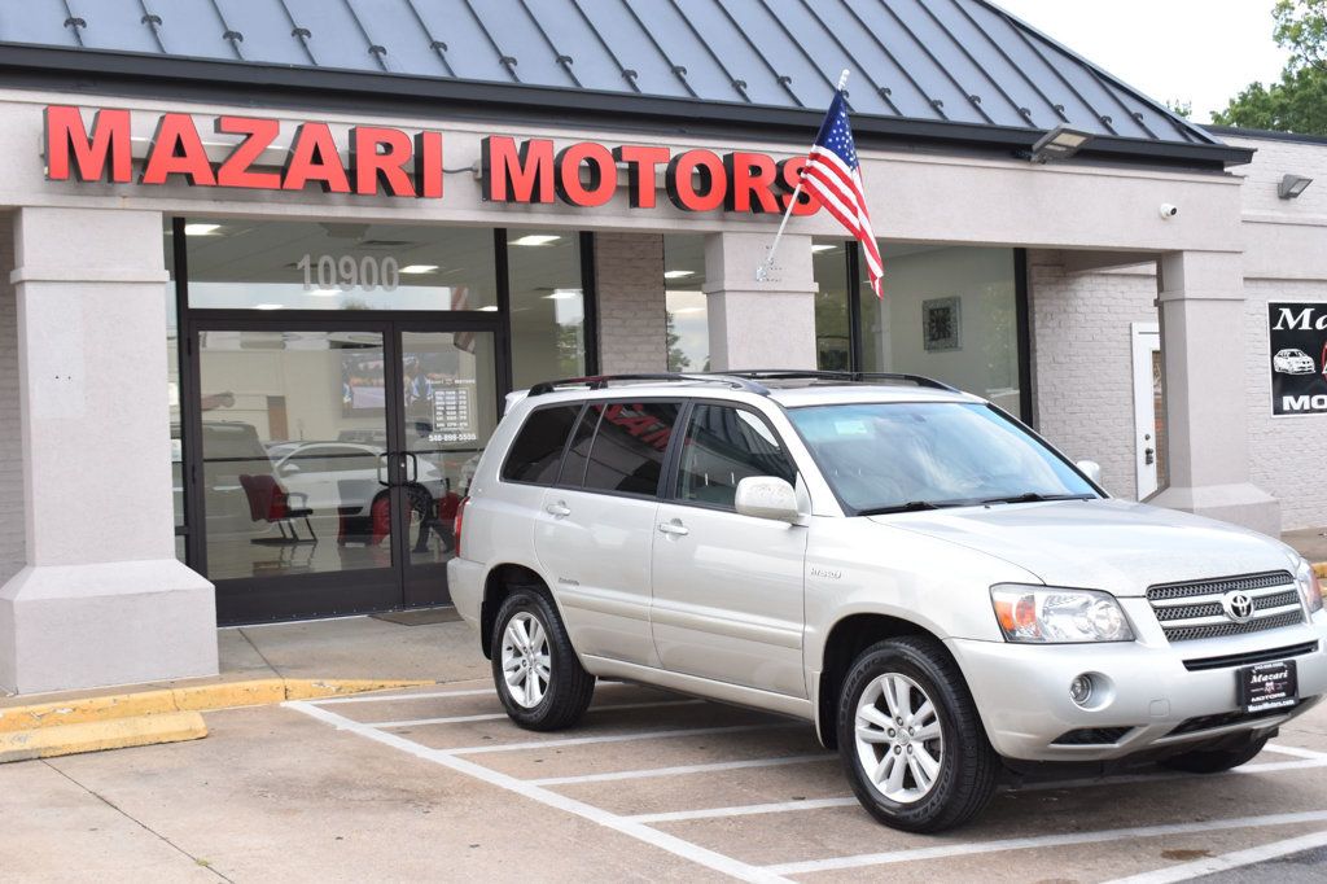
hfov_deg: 42.3
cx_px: 664
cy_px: 442
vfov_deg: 28.9
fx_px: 1713
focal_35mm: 46
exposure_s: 1/125
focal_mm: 31
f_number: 8
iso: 400
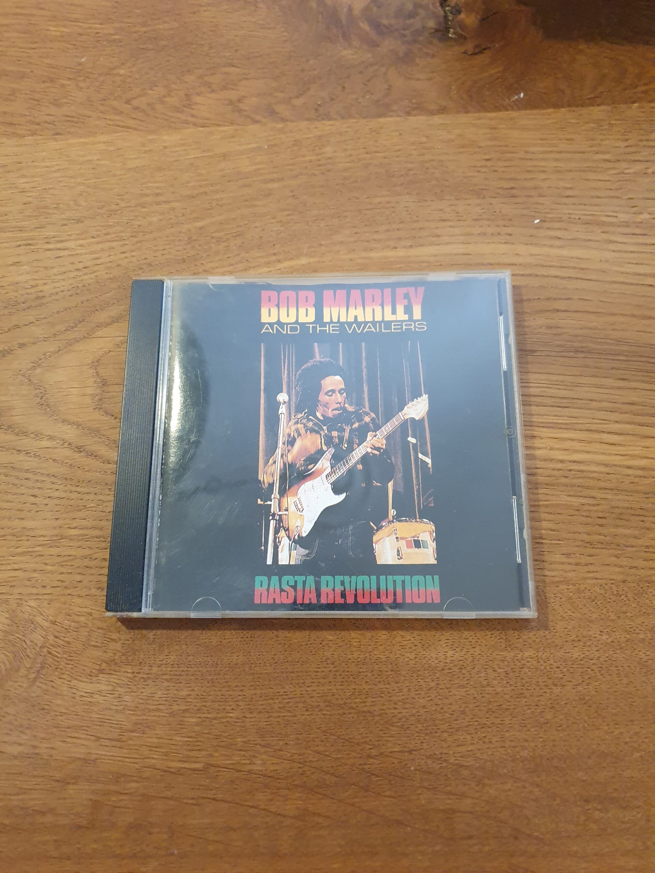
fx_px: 656
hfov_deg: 53.1
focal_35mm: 26
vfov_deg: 67.3
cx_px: 328
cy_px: 436
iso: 500
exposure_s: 1/50
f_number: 1.5
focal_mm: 4.32
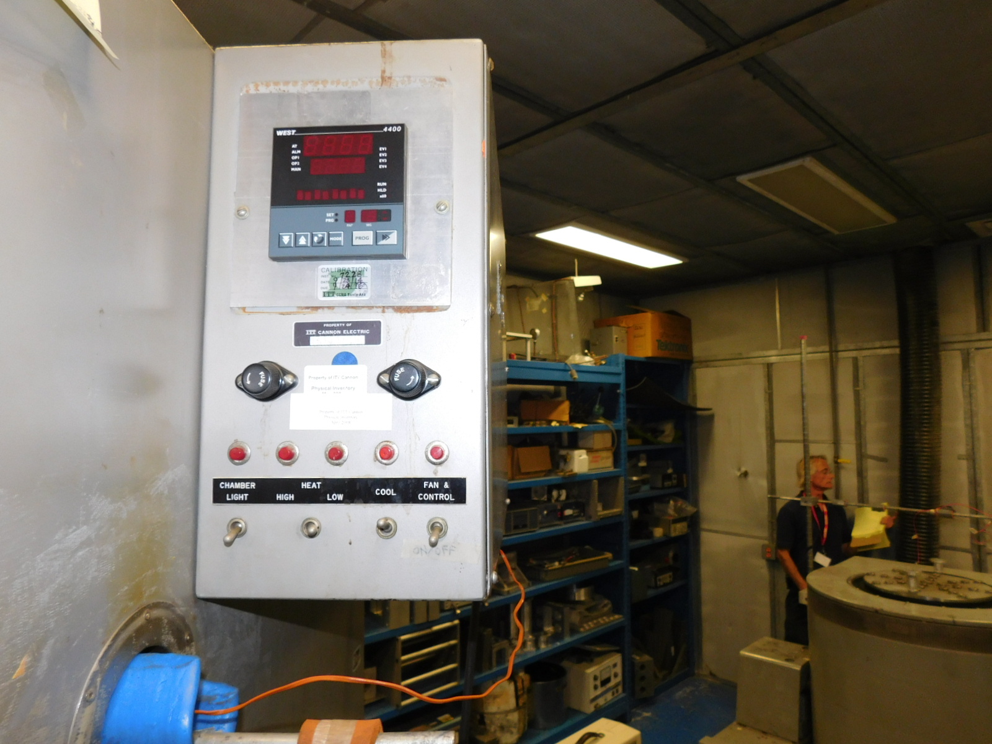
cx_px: 496
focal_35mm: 23
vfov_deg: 58.9
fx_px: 659
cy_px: 372
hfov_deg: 73.9
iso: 200
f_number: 3
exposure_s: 1/30
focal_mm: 4
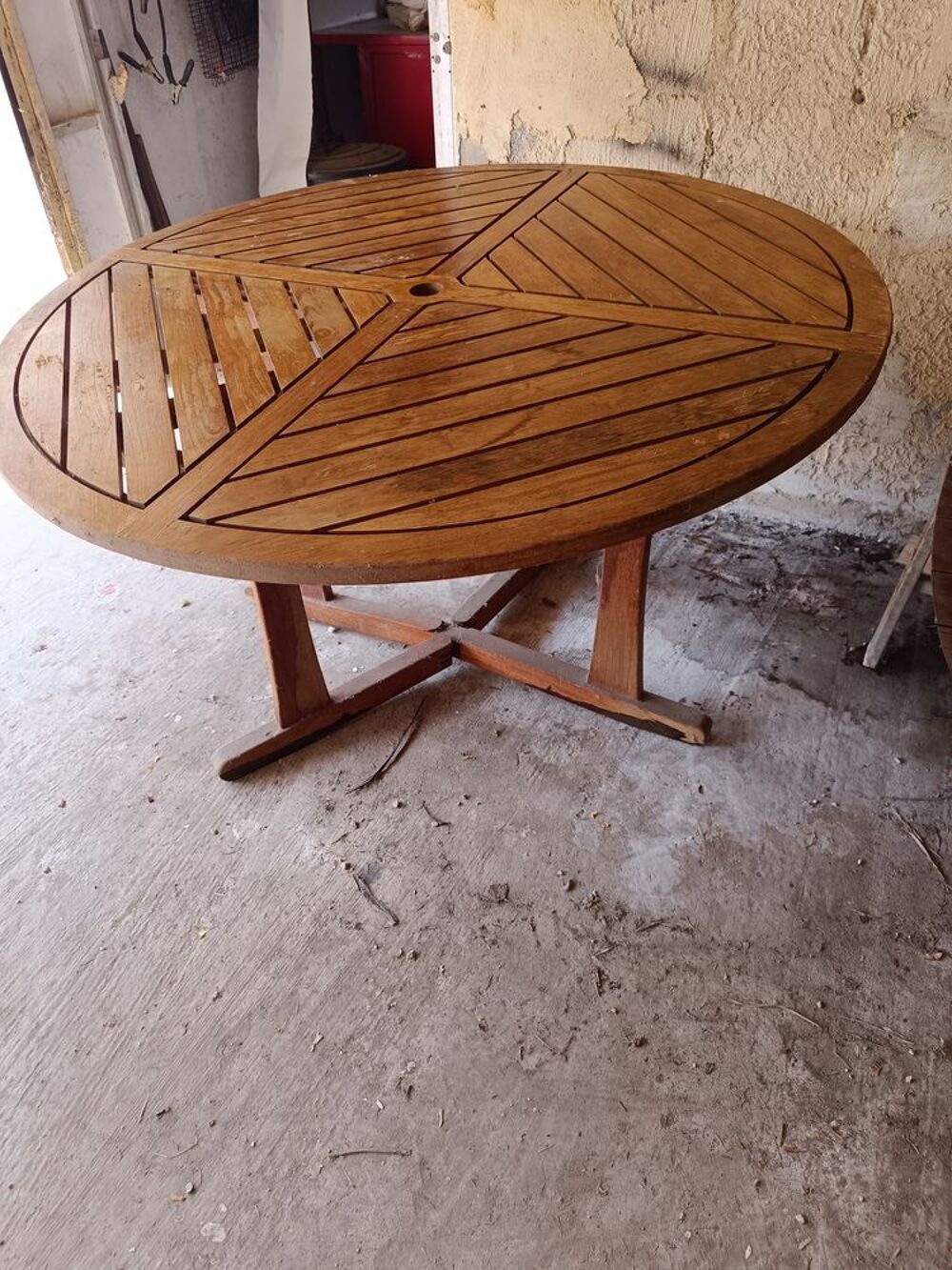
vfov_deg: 71.6
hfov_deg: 56.8
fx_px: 880
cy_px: 635
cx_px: 476
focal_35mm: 24
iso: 122
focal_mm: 6.14
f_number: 1.65
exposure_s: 1/100
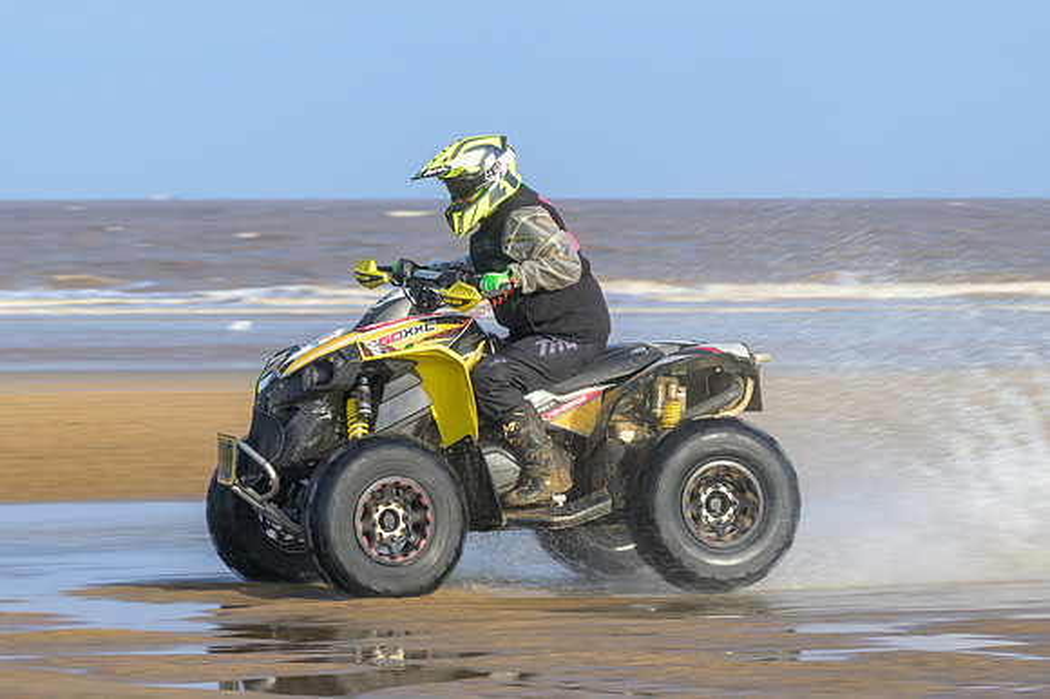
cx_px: 481
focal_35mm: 182
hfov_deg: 11.3
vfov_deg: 7.6
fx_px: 5294
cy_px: 398
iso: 140
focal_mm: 105
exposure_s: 1/250
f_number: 8
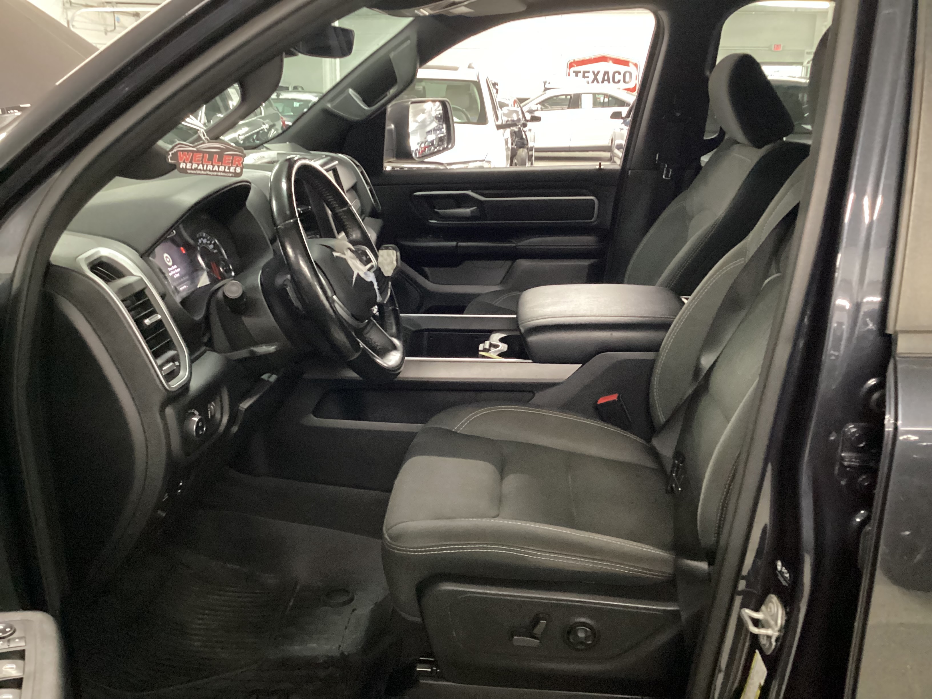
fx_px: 835
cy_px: 350
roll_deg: -0.7
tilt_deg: -18.8
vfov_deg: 45.4
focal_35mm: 31
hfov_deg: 58.4
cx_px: 466
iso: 640
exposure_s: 1/17
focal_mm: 3.3
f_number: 2.4
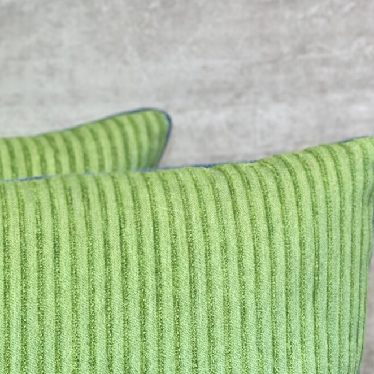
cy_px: 530
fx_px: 2005
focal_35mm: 164
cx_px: -125
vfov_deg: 10.4
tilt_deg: -13.1
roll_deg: +2.1
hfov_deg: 10.4
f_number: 1.78
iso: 125
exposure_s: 1/170
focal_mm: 6.86
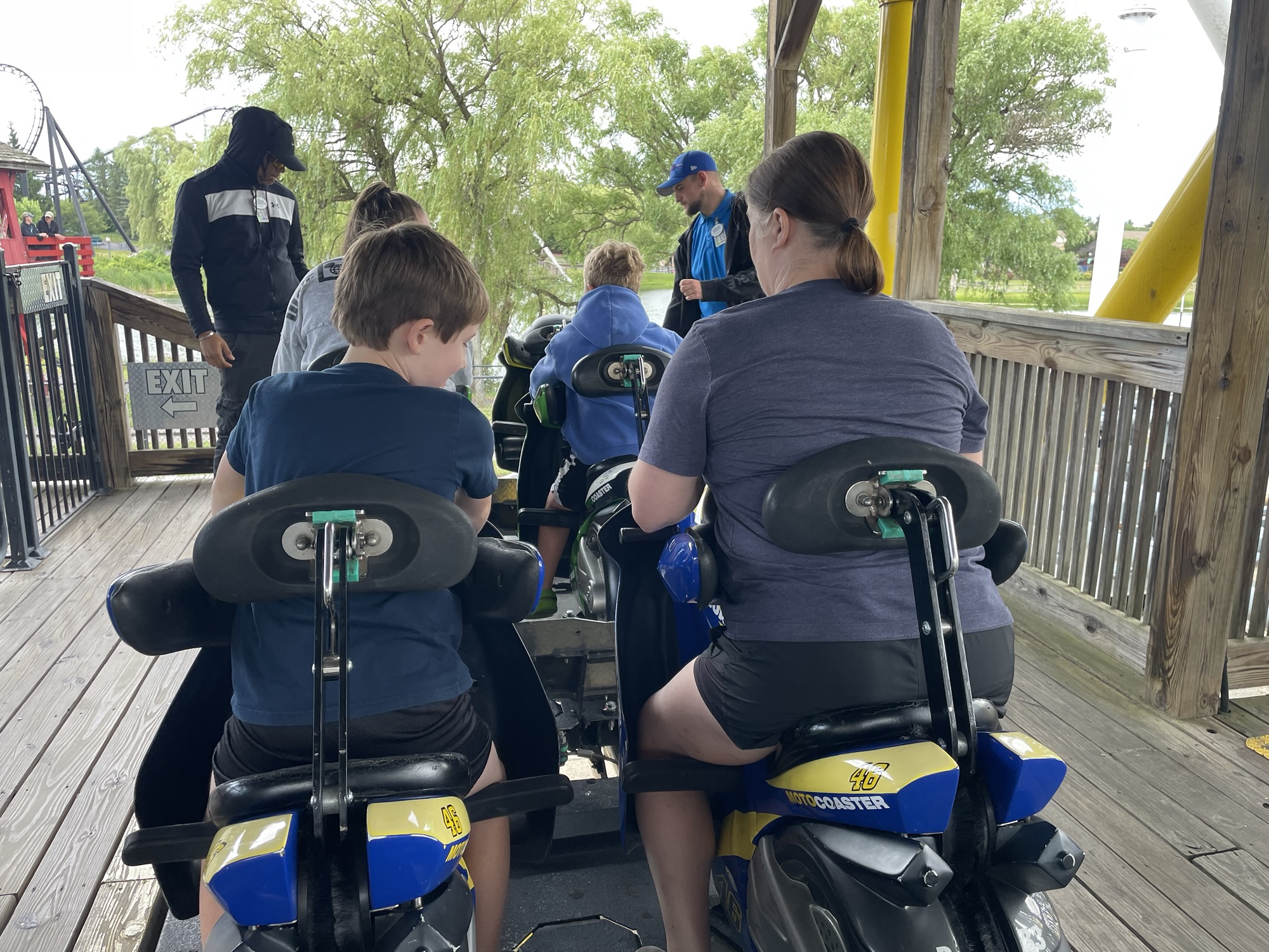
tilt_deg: -13.2
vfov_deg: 53.1
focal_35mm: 26
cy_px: 476
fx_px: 953
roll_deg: -1.3
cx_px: 634
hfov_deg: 67.3
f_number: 1.6
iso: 50
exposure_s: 1/121
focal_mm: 4.2
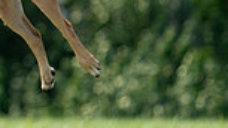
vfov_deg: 0.9
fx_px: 8203
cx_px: -140
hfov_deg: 1.6
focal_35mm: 1357
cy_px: -100
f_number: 6.3
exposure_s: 1/4000
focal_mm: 341
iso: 1600
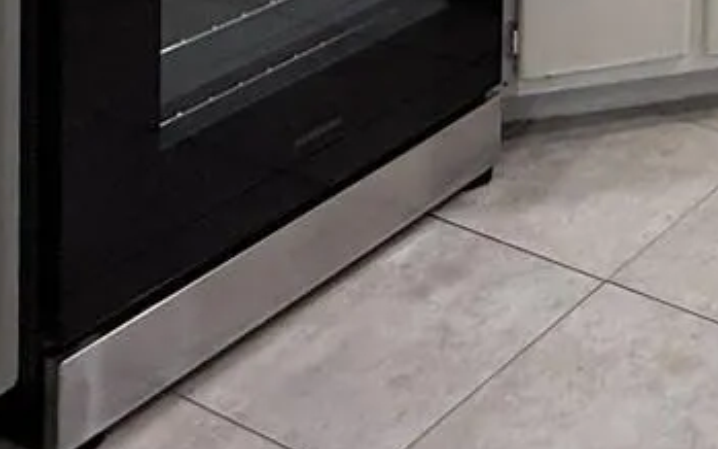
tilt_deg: -3.0
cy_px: -496
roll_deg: -3.3
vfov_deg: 14.9
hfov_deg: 24.3
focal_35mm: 68
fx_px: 1330
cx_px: 1051
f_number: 2.2
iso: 125
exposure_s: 1/120
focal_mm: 2.22
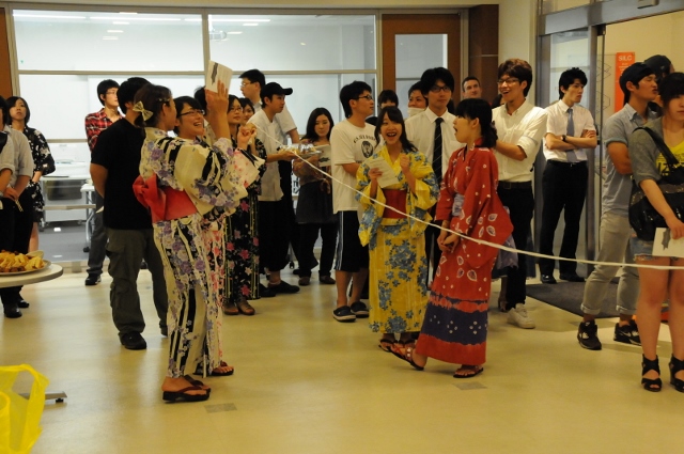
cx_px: 342
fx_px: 1025
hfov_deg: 36.9
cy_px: 227
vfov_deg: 25.0
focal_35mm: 54
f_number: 6.3
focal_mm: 36
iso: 3200
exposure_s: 1/100
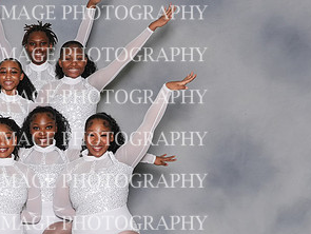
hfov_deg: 20.2
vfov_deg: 15.4
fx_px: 864
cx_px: 57
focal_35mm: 96
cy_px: 160
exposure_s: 1/125
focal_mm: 34
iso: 800
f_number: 8
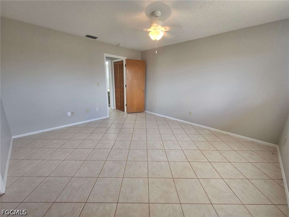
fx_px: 109
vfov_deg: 89.9
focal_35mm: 13
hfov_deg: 106.2
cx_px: 144
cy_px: 108
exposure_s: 1/60
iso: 200
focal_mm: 2.2
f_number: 2.2
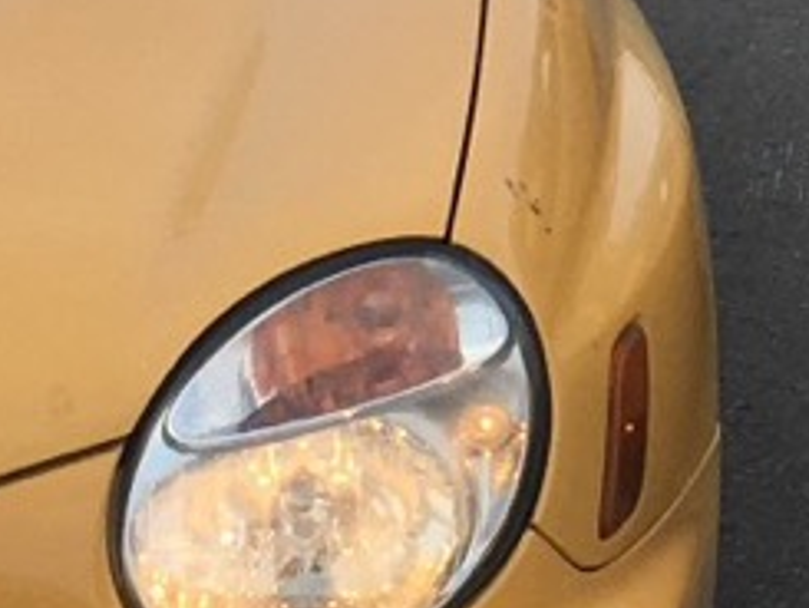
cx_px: 1209
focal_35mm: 213
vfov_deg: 6.9
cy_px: -112
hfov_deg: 9.1
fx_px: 4980
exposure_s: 1/1350
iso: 25
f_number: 2.2
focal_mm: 4.15
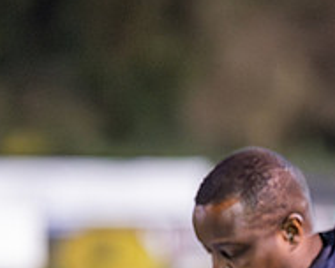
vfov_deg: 2.3
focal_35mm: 675
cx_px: 524
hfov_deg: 2.9
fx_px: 6692
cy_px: 303
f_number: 1.8
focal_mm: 135
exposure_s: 1/500
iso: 5000
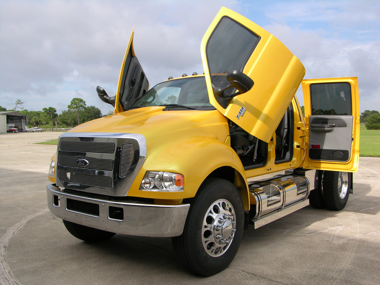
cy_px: 142
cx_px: 190
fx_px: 384
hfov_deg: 52.6
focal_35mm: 35
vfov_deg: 40.7
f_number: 5.6
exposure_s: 1/207
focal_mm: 8.9
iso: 50
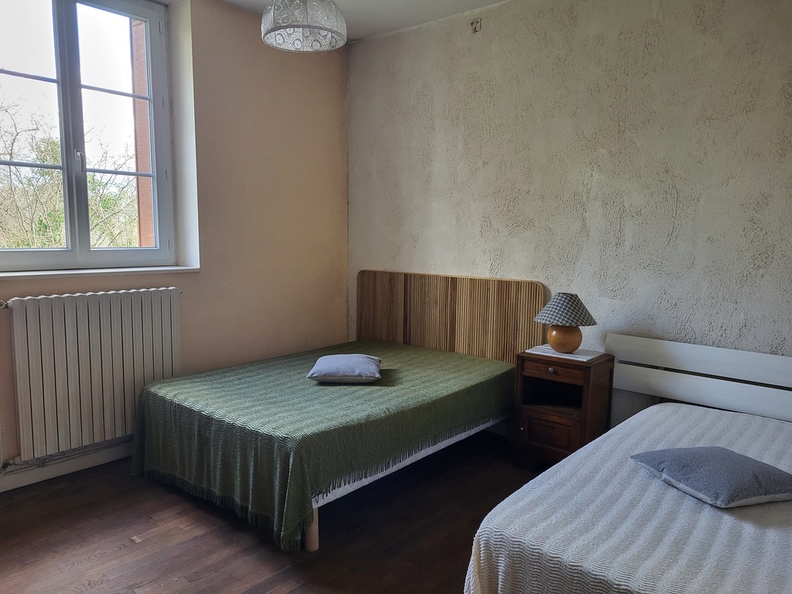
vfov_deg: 53.1
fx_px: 595
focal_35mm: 26
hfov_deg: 67.3
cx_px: 396
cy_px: 297
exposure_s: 1/100
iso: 250
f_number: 1.8
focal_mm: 5.4
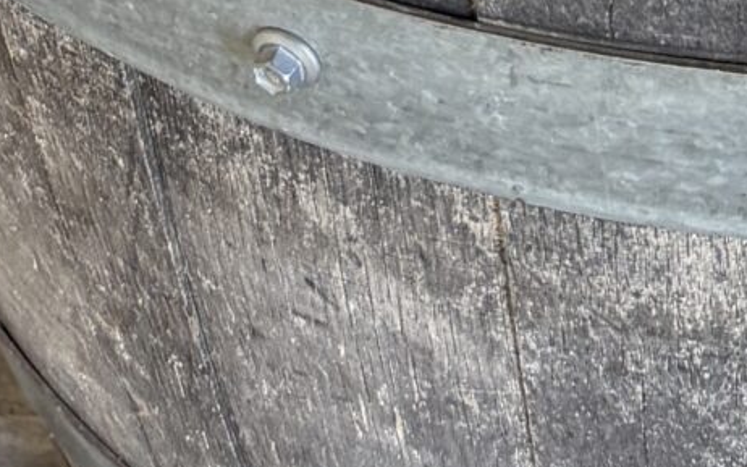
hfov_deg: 14.1
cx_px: 1017
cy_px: -1060
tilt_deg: -26.2
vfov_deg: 7.7
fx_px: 2871
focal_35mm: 141
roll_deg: -1.5
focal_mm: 6.76
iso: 100
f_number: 1.78
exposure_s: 1/100
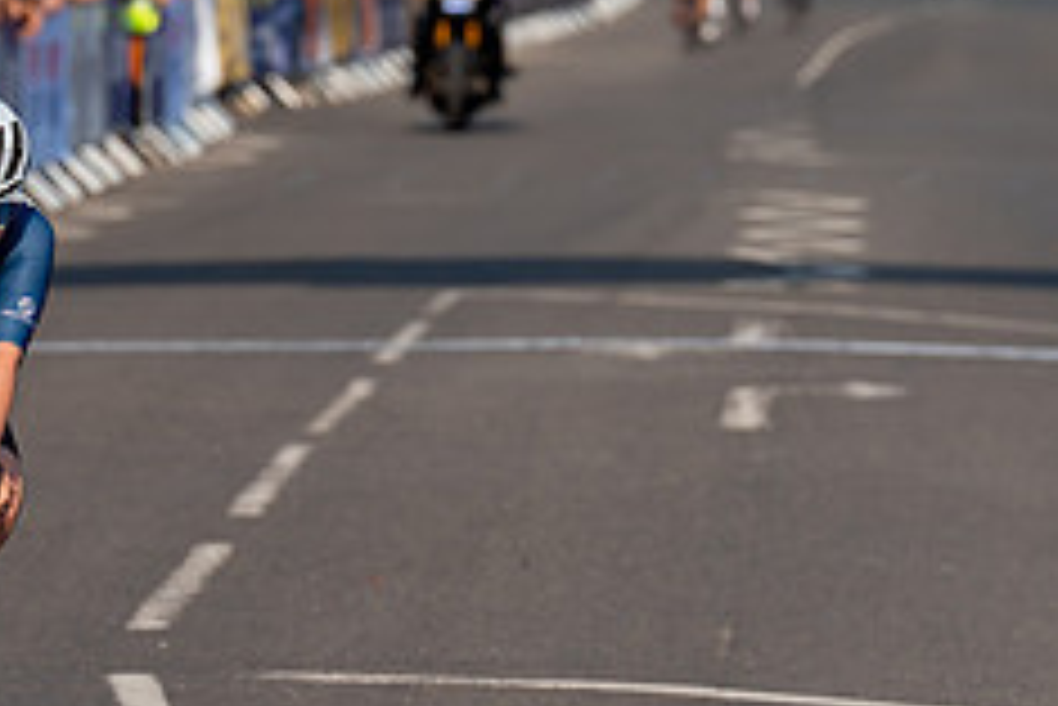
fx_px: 13644
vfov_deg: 3.0
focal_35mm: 464
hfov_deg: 4.4
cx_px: 86
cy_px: 259
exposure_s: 1/1000
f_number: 5
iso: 160
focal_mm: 188
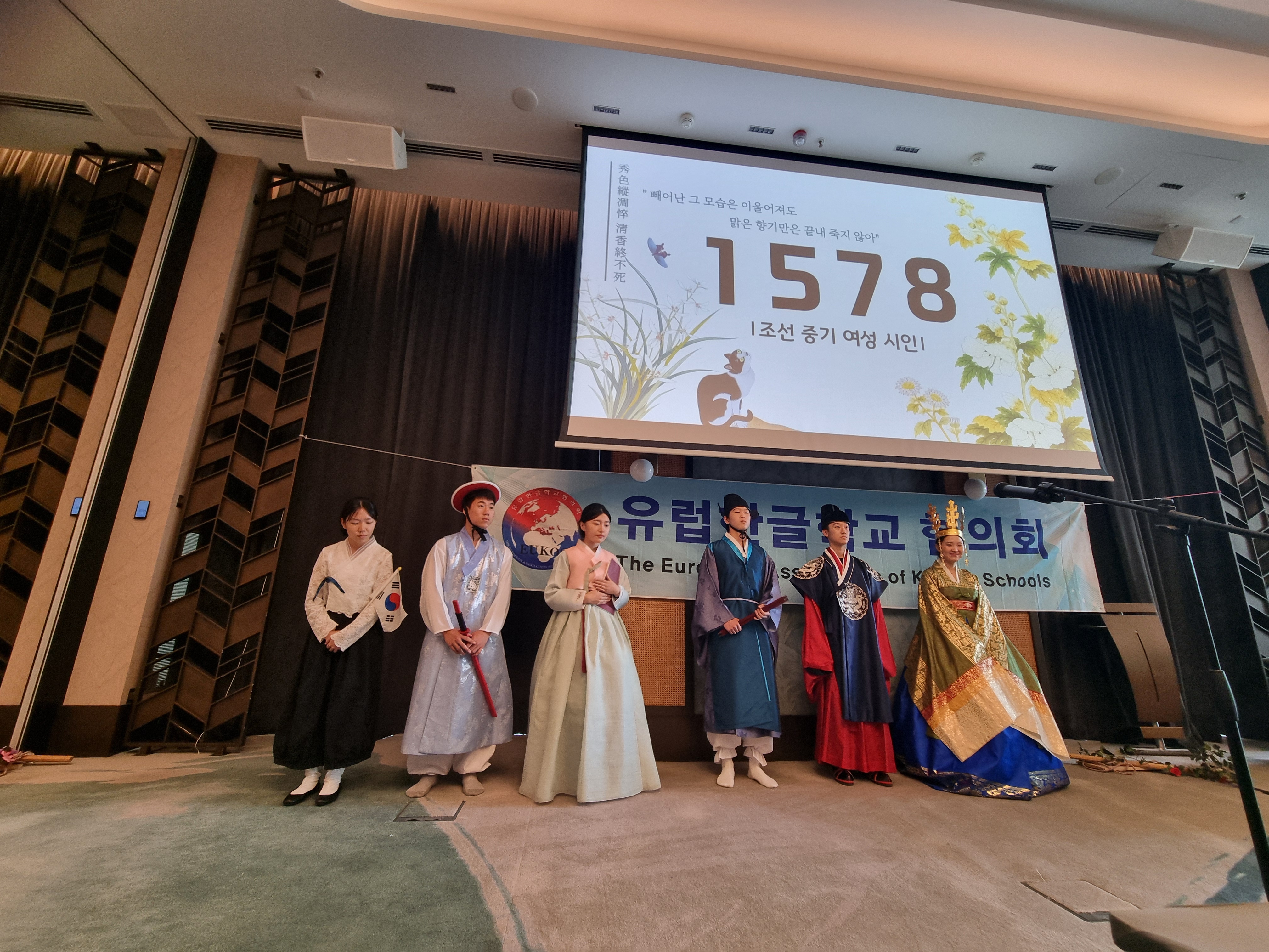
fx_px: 477
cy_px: 476
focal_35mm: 13
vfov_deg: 89.9
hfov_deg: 106.2
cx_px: 634
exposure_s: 1/56
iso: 200
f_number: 2.2
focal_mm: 2.2
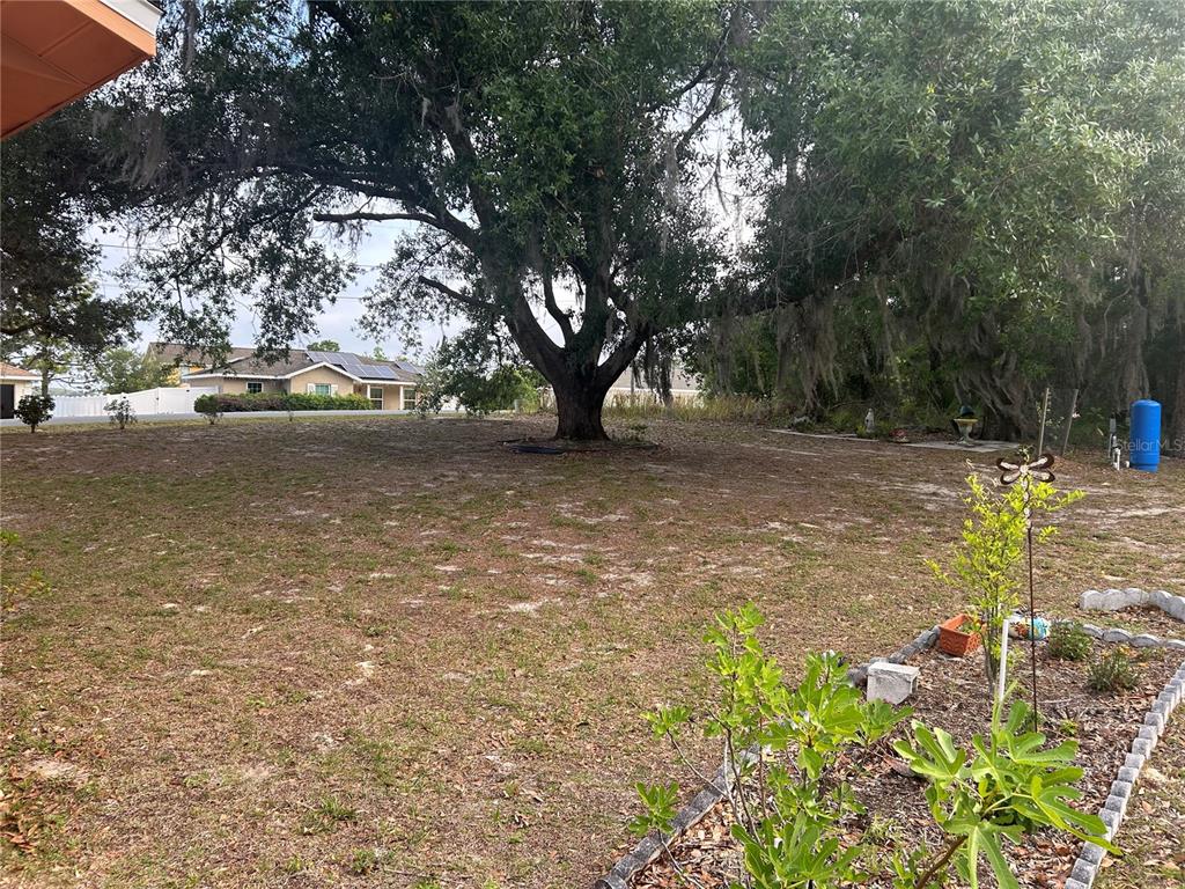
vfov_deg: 53.1
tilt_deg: -1.7
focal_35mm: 26
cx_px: 592
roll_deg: -1.1
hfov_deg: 67.3
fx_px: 890
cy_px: 444
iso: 50
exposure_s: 1/597
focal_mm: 5.7
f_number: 1.5
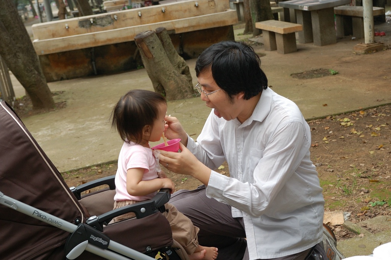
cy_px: 130
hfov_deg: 35.1
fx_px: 619
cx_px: 196
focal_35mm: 57
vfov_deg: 23.7
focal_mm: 38
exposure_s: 1/125
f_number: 5
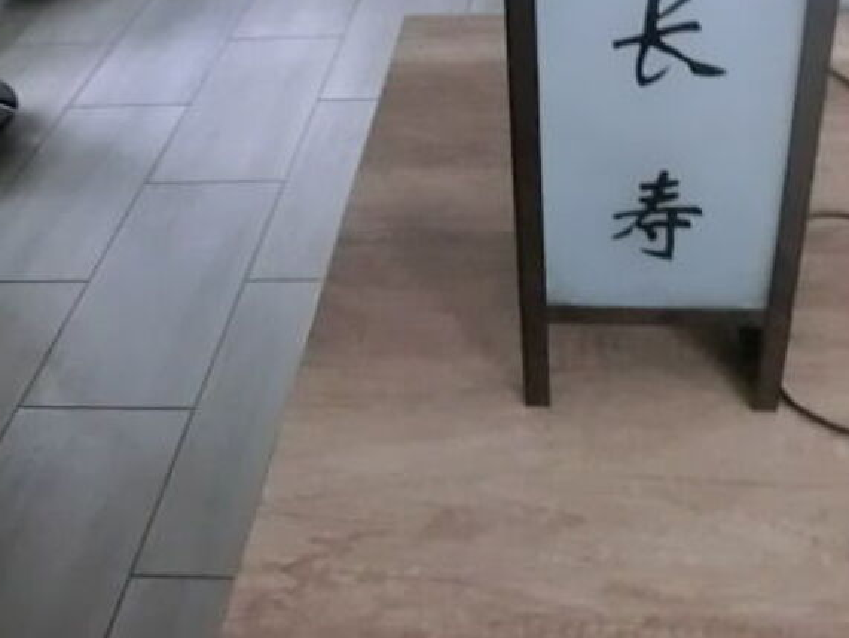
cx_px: 553
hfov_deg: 44.2
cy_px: 138
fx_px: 1031
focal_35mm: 42
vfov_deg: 33.5
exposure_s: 1/25
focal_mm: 4.24
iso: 800
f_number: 3
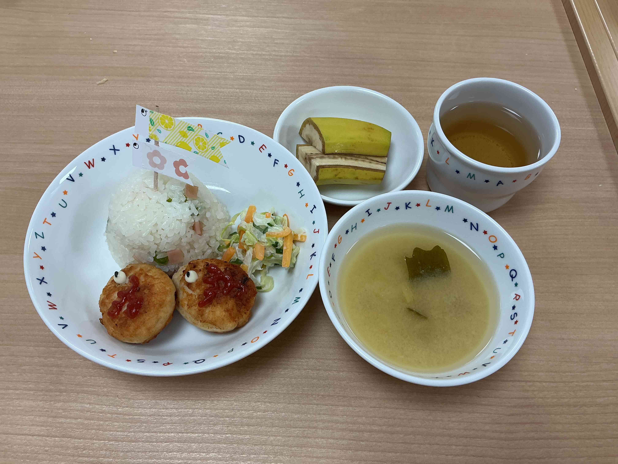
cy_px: 232
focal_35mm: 29
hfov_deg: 61.7
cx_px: 309
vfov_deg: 48.2
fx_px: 518
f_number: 1.8
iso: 16
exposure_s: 1/129
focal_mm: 3
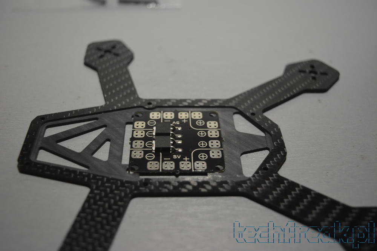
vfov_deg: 29.9
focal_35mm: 45
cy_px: 126
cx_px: 188
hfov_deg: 43.6
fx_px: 471
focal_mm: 30
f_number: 4.2
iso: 400
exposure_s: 1/60
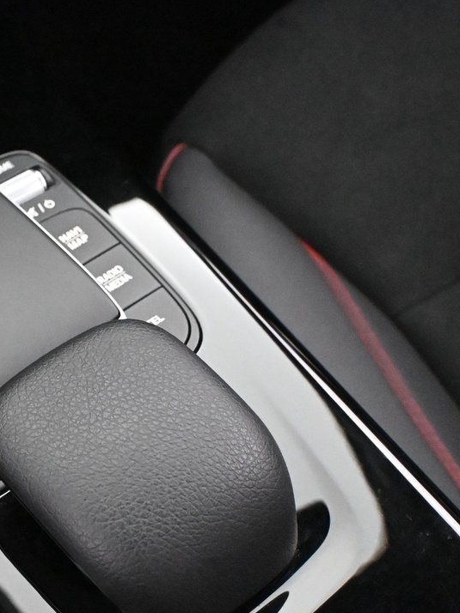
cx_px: -47
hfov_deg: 19.2
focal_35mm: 74
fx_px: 1305
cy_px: 425
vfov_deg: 26.3
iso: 12800
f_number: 4
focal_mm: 22.5
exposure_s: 1/50
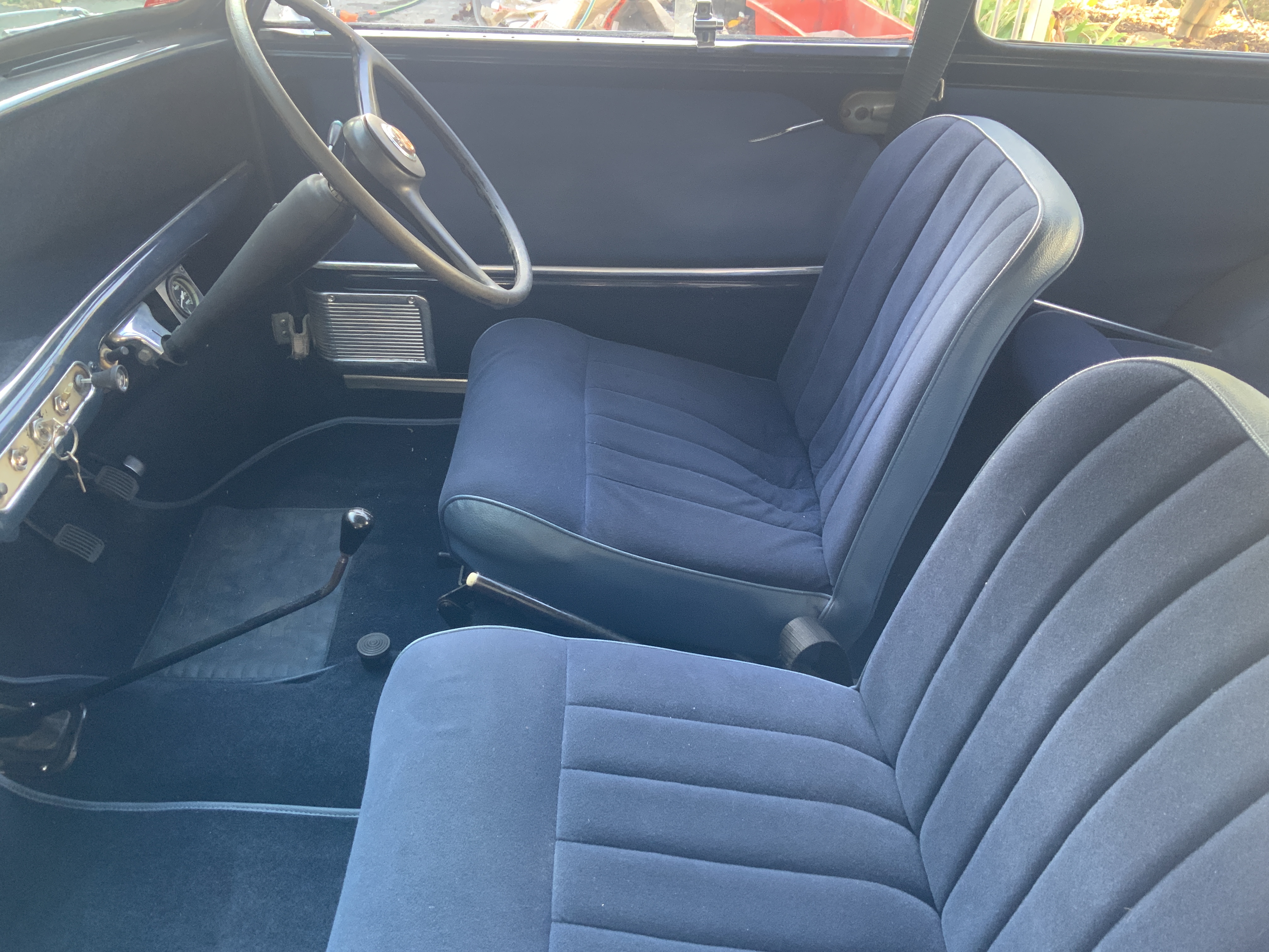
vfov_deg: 48.2
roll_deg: -2.4
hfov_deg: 61.7
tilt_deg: -36.9
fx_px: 1063
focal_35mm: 29
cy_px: 476
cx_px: 634
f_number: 1.8
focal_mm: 3
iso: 100
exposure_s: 1/50
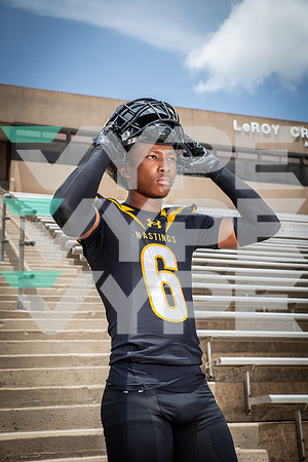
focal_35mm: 50
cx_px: 154
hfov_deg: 27.0
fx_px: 642
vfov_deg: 39.6
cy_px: 231
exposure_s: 1/500
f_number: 7.1
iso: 100
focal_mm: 50
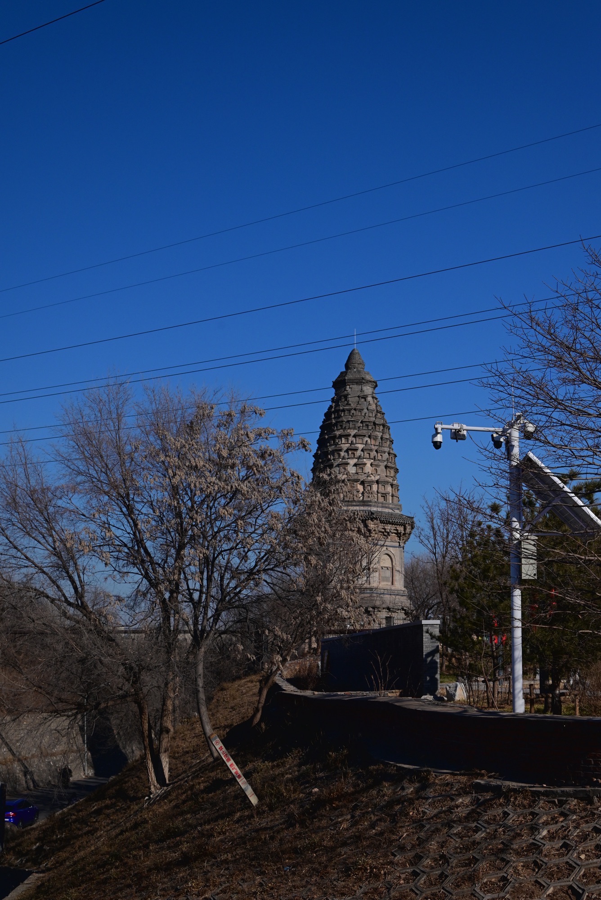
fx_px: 1250
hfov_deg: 27.0
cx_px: 300
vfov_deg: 39.6
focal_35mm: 50
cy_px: 450
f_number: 8
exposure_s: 1/2500
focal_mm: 50
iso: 320
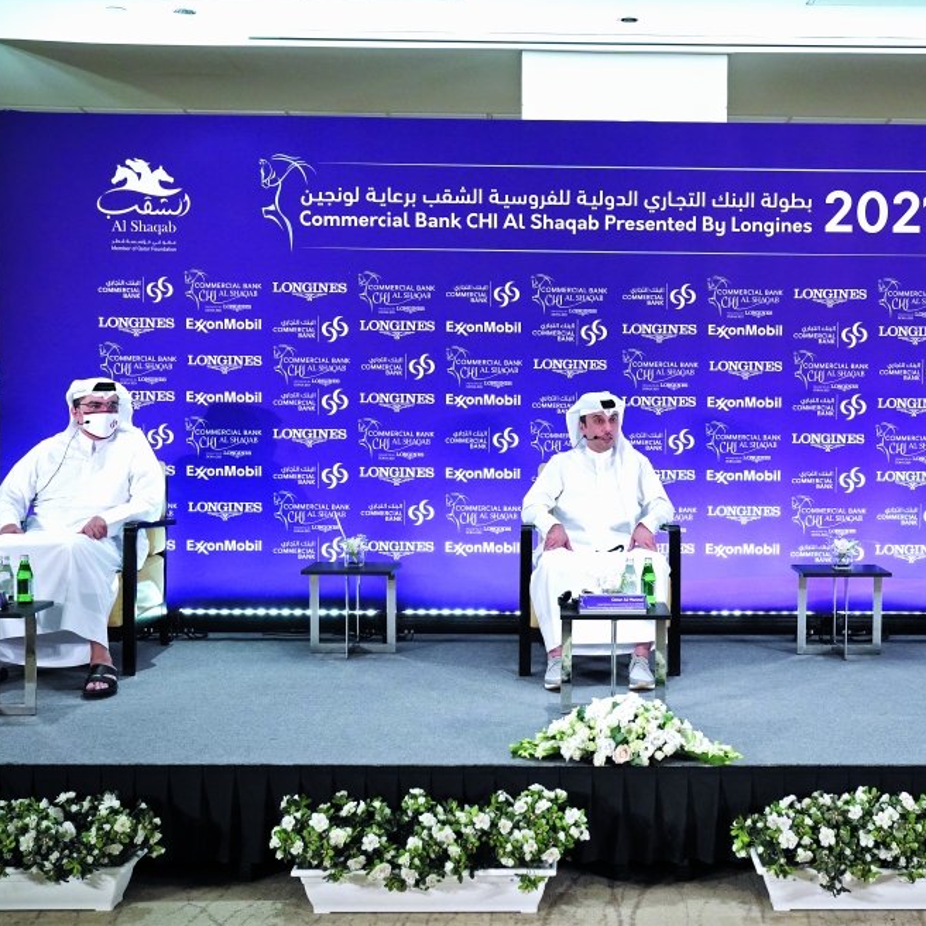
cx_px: 620
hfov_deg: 37.9
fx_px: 1332
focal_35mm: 44
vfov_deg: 38.3
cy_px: 462
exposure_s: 1/500
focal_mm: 34
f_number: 4
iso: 5000
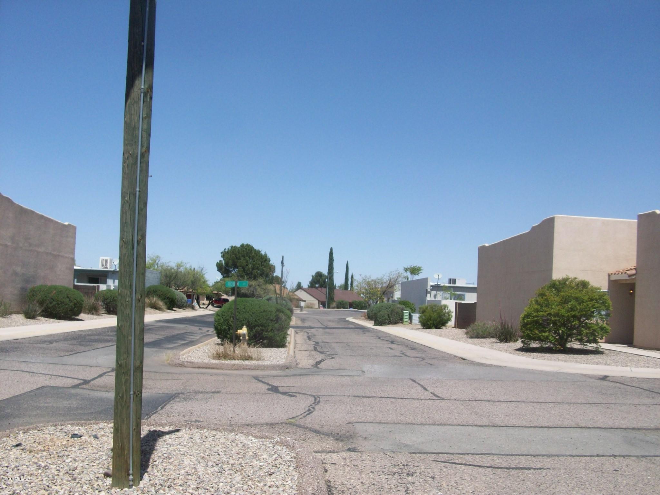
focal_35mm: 34
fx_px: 648
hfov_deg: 54.0
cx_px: 330
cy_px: 248
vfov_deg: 41.8
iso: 64
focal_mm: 5.7
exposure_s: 1/375
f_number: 5.5
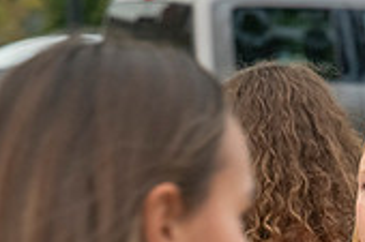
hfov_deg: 3.0
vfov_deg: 2.0
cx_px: 277
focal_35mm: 683
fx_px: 6918
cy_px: 408
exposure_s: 1/320
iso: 3200
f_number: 11
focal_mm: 200
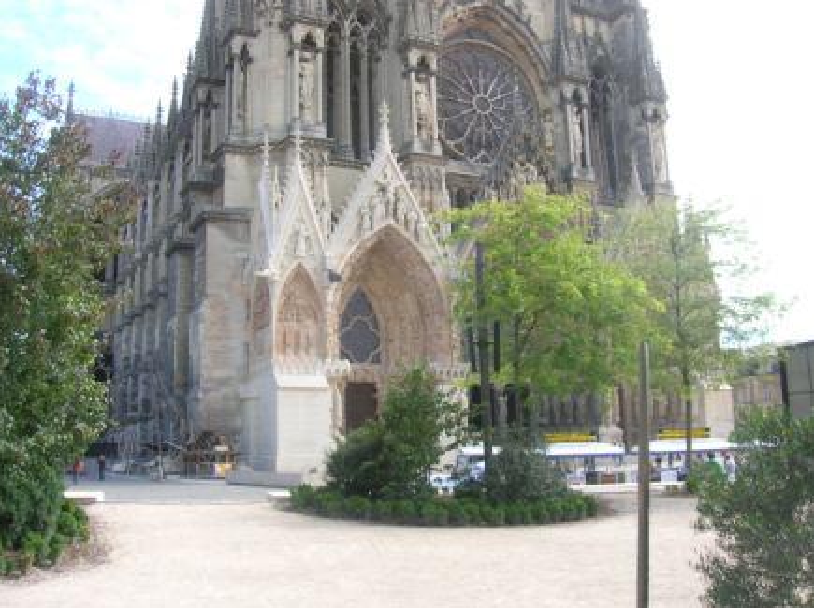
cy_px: 298
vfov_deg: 40.6
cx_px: 404
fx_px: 822
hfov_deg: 52.7
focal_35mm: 35
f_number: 4.9
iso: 50
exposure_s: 1/136
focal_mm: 5.7
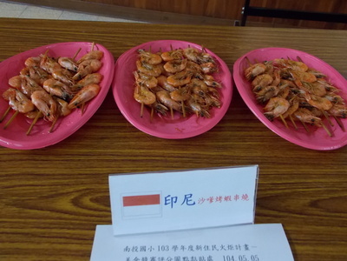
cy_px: 130
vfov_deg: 46.8
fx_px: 301
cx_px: 174
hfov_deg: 60.0
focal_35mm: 30
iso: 400
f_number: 3.3
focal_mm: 5.3
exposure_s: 1/8
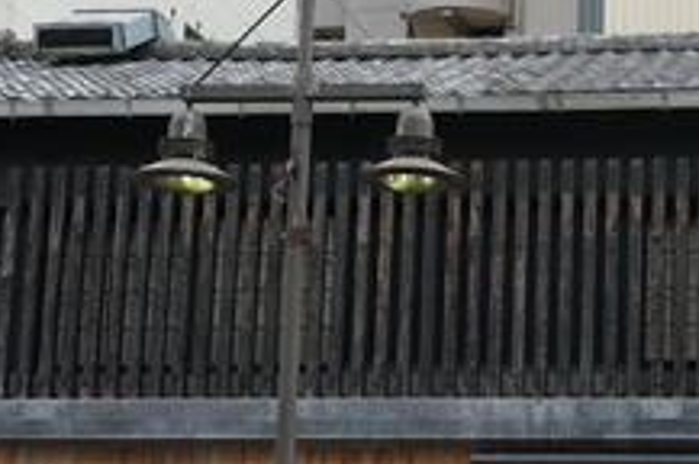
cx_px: 741
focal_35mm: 83
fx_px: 1609
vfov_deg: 16.4
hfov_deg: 23.2
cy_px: 308
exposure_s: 1/80
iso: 100
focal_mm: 20
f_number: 5.6
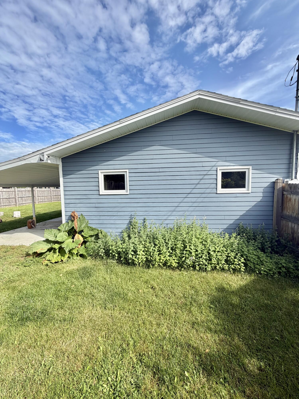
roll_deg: +1.8
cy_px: 200
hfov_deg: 85.7
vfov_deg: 102.1
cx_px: 150
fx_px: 161
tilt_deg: -5.1
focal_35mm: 14
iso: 40
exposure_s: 1/770
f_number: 2.2
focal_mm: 2.22
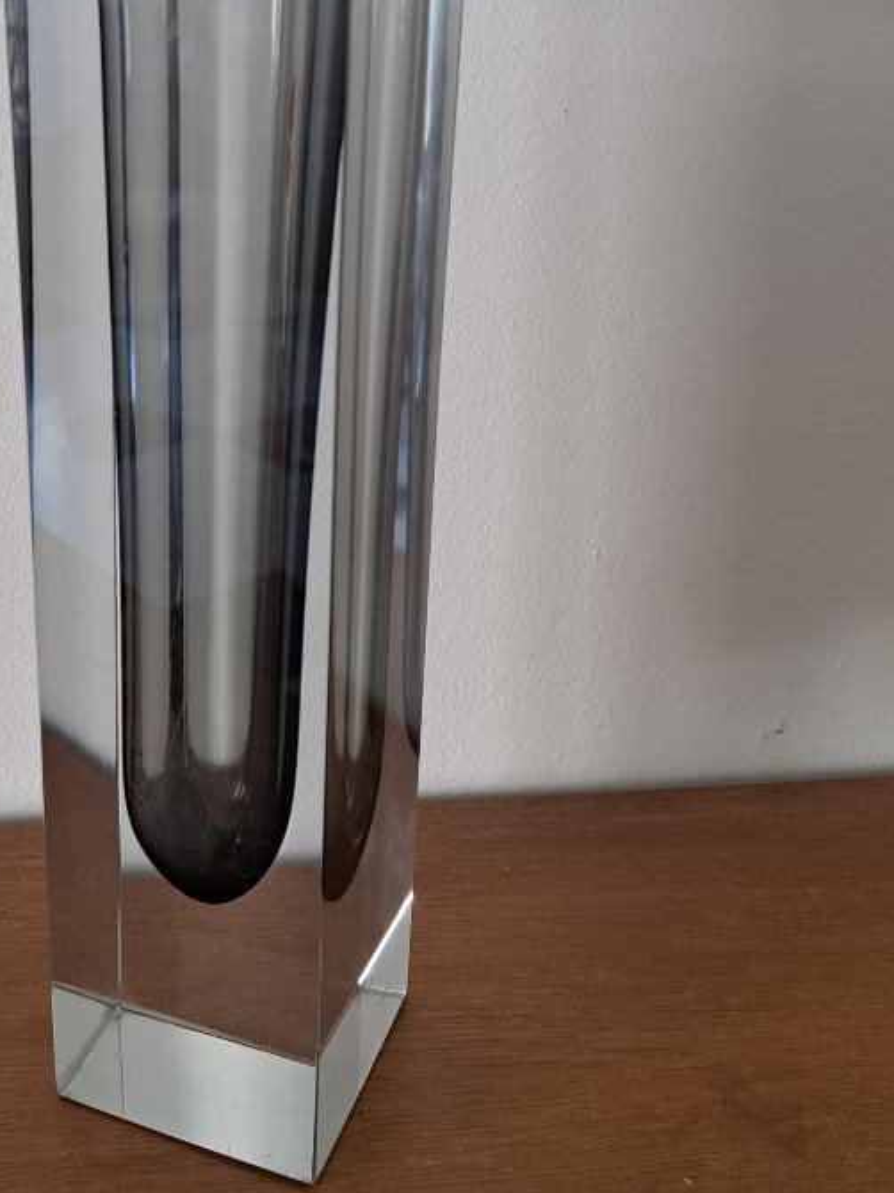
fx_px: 1482
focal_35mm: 43
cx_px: 118
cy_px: 312
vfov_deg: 42.6
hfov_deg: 32.2
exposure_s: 1/50
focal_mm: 5.23
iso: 160
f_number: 1.8
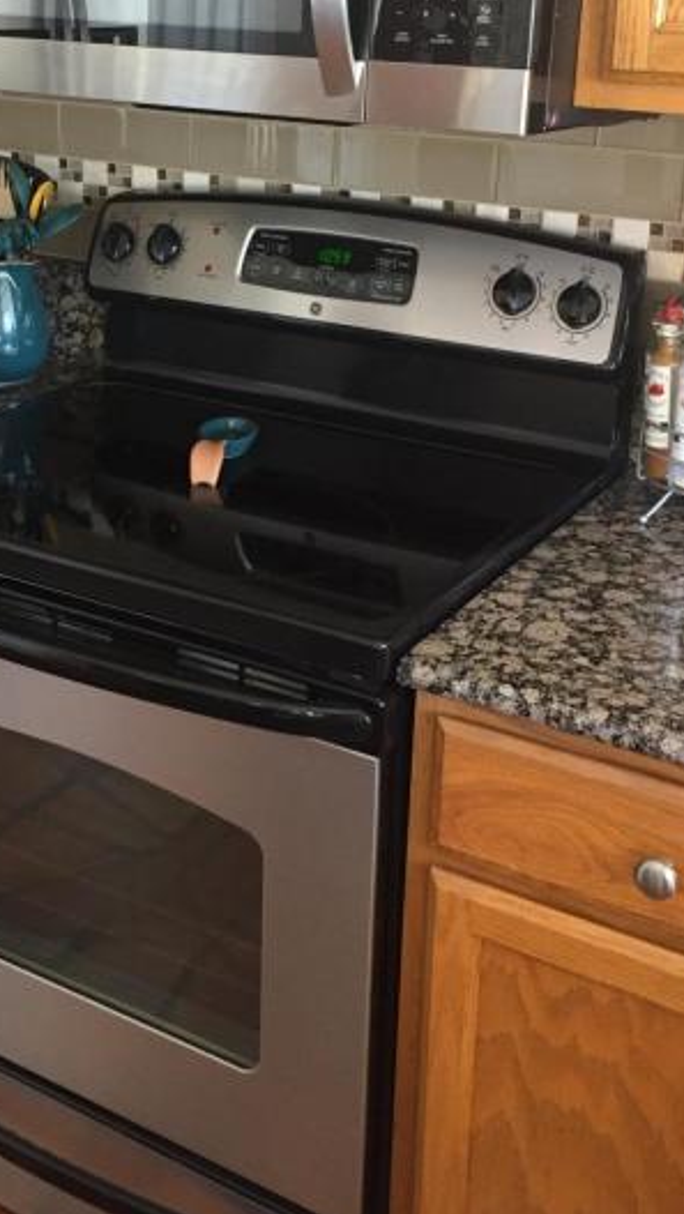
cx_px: 242
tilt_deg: -19.0
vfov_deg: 44.2
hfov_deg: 25.9
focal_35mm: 46
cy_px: 458
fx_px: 1481
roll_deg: -0.5
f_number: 2.2
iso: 250
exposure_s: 1/24
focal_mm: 4.15
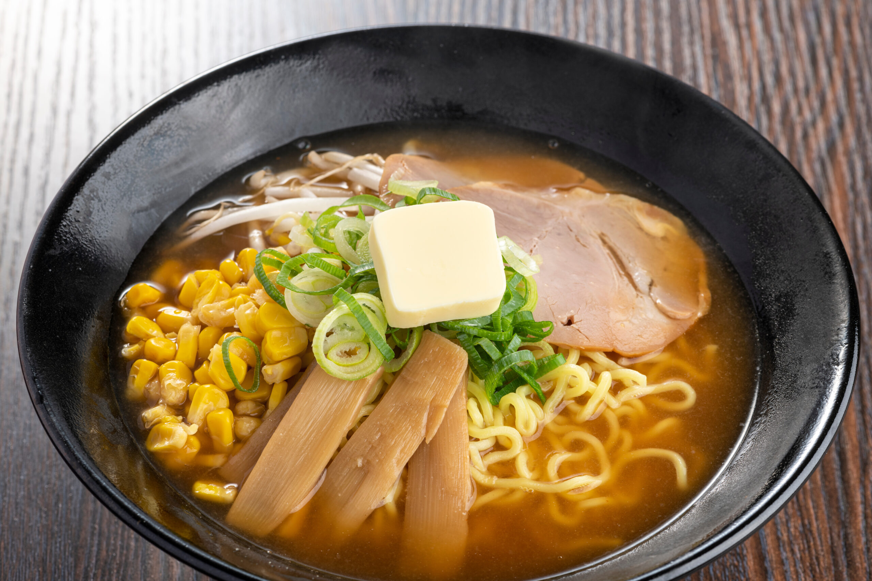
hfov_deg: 19.5
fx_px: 2543
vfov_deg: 13.0
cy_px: 290
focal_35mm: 105
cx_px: 436
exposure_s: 1/30
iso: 100
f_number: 13
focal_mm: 105
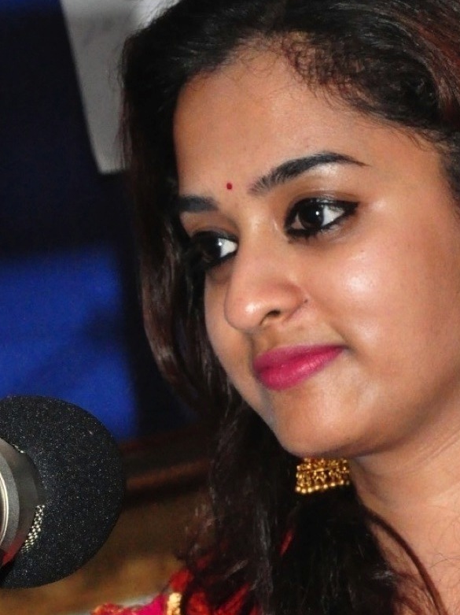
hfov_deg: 6.7
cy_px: 534
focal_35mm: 220
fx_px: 3901
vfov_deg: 9.0
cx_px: 333
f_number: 7.1
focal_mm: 66
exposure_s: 1/125
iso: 3200
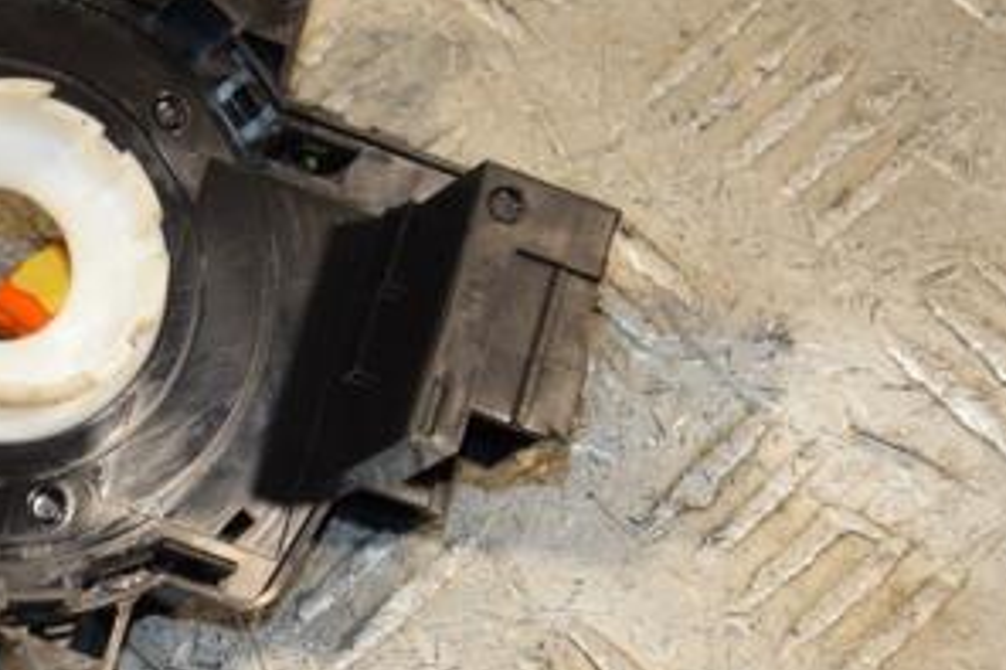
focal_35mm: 152
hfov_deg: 13.3
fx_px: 4245
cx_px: 14
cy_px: 289
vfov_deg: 9.0
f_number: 5.6
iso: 800
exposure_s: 1/200
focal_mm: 50
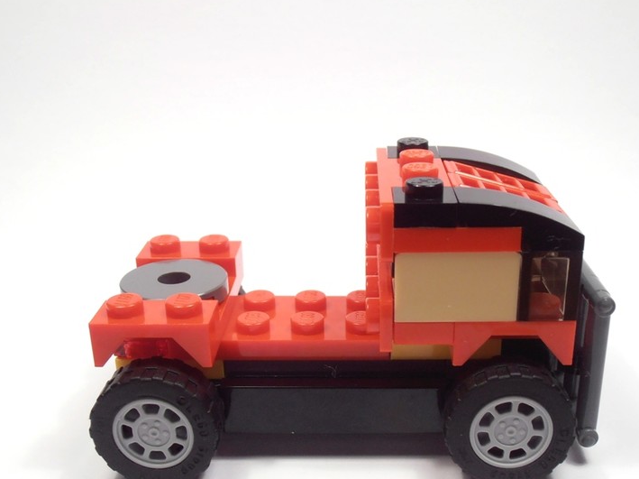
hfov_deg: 40.4
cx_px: 356
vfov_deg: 30.8
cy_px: 293
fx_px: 867
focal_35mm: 47
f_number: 3.9
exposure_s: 1/60
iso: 80
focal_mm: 6.61
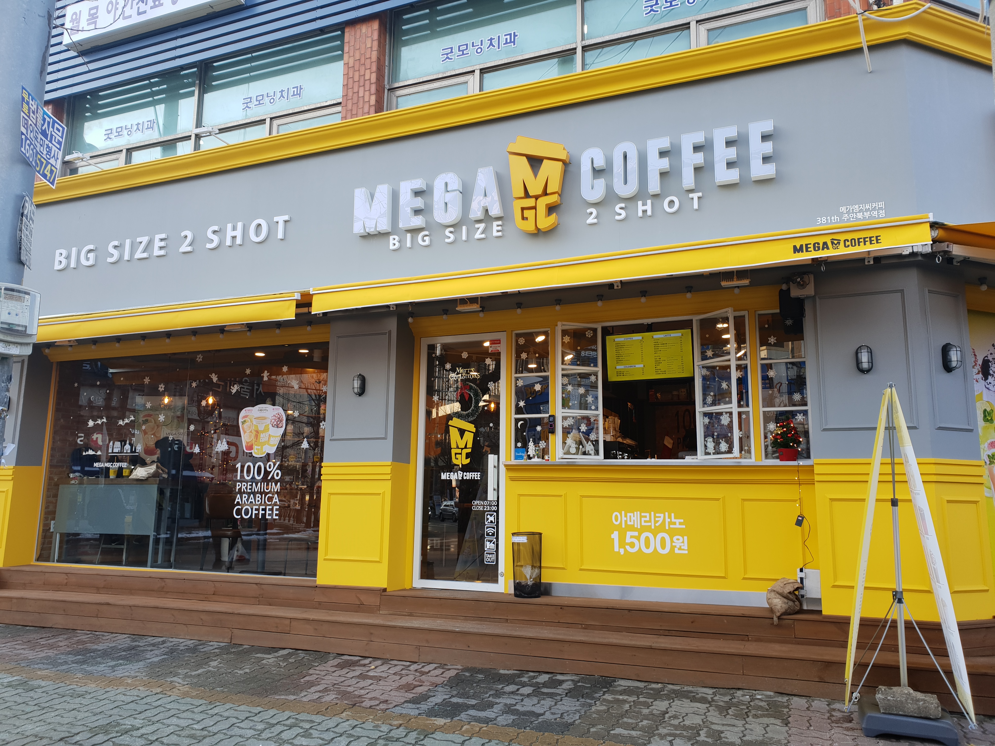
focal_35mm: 26
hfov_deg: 67.3
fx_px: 747
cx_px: 498
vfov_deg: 53.1
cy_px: 373
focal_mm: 4.3
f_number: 2.4
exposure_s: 1/123
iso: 50
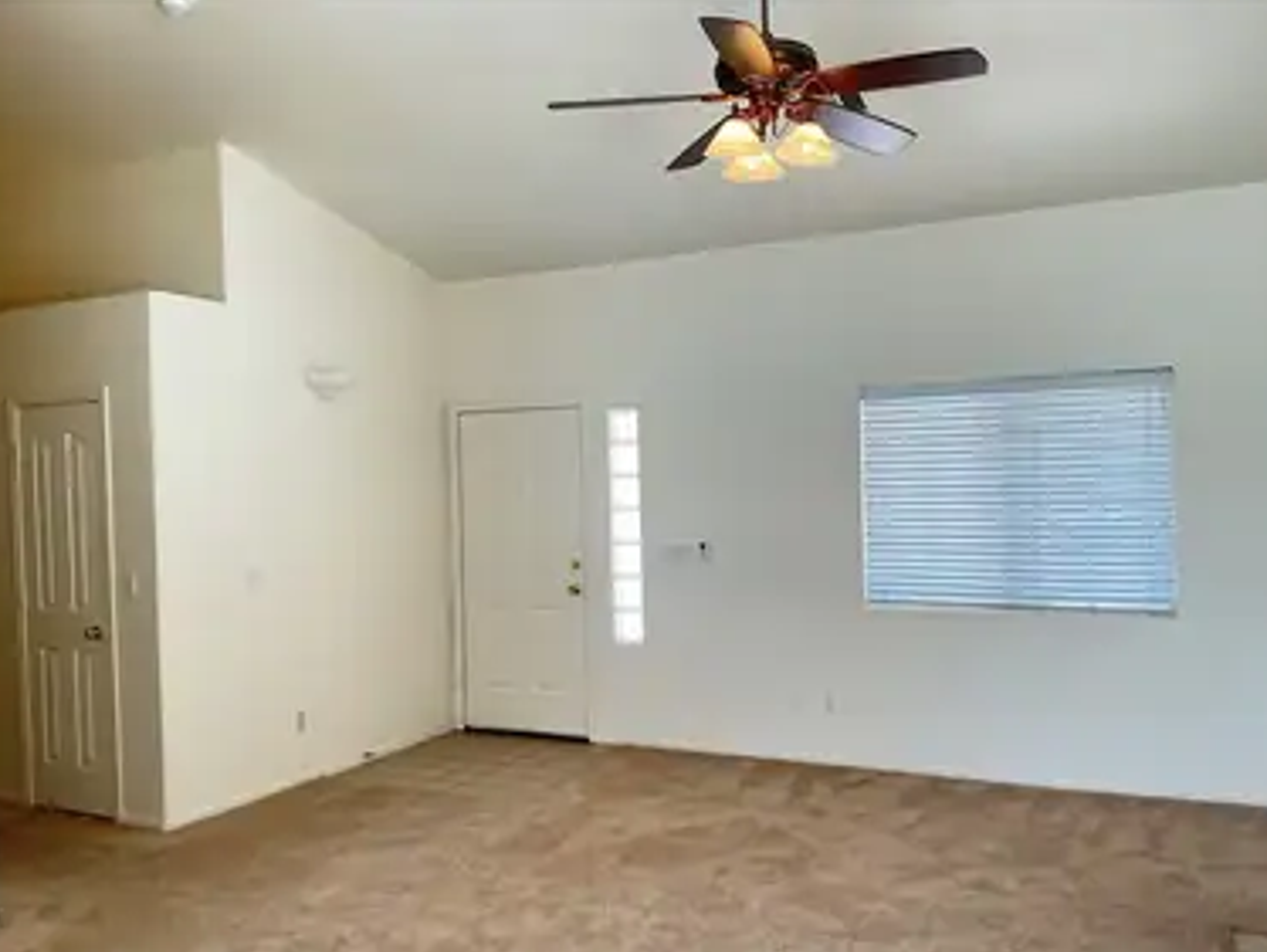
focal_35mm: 31
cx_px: 640
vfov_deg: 45.5
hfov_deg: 58.3
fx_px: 1135
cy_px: 501
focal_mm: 3
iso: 64
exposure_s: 1/60
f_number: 1.8
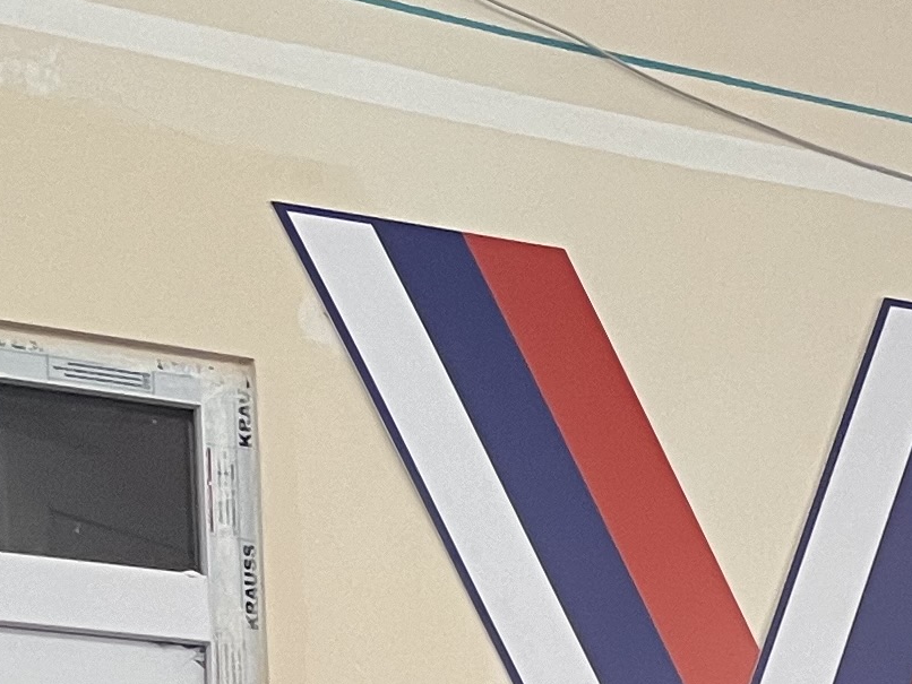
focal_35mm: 130
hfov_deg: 12.7
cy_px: 1275
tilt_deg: +2.1
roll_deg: +3.2
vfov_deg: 10.6
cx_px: 1977
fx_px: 3426
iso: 200
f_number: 1.6
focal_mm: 5.1
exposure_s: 1/50
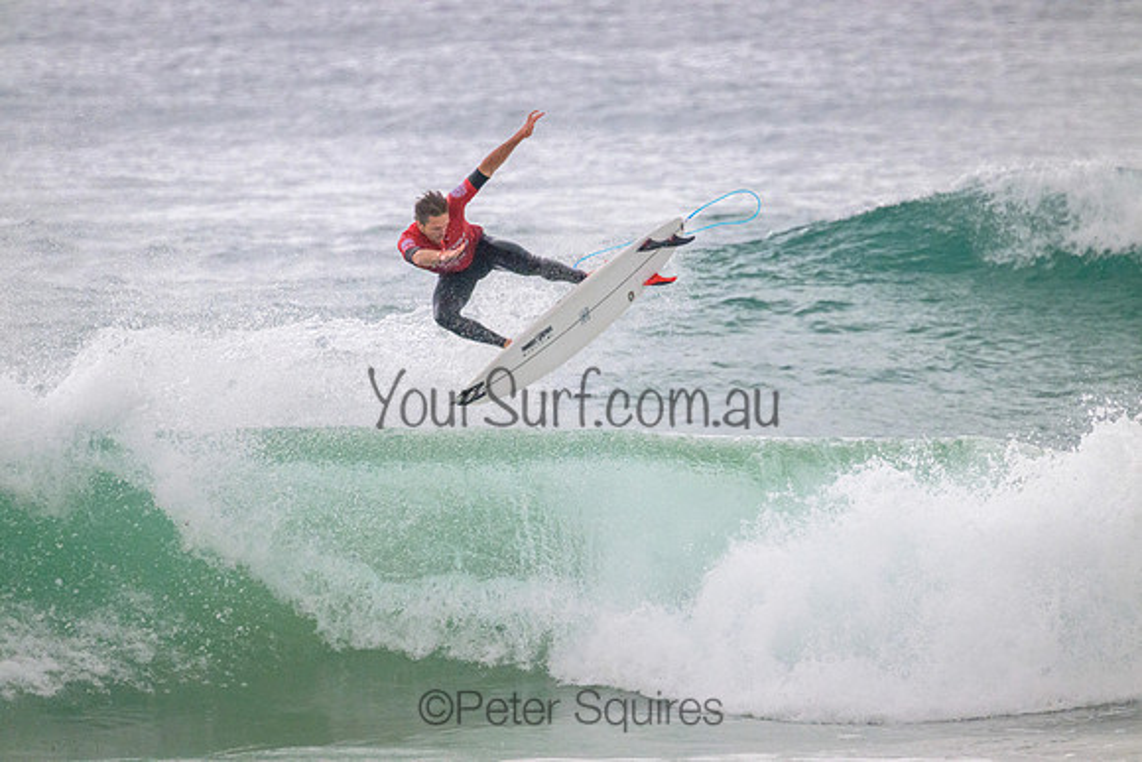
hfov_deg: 2.6
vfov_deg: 1.7
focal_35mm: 800
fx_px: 25383
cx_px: 571
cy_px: 381
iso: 4000
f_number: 11
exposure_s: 1/2000
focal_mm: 800
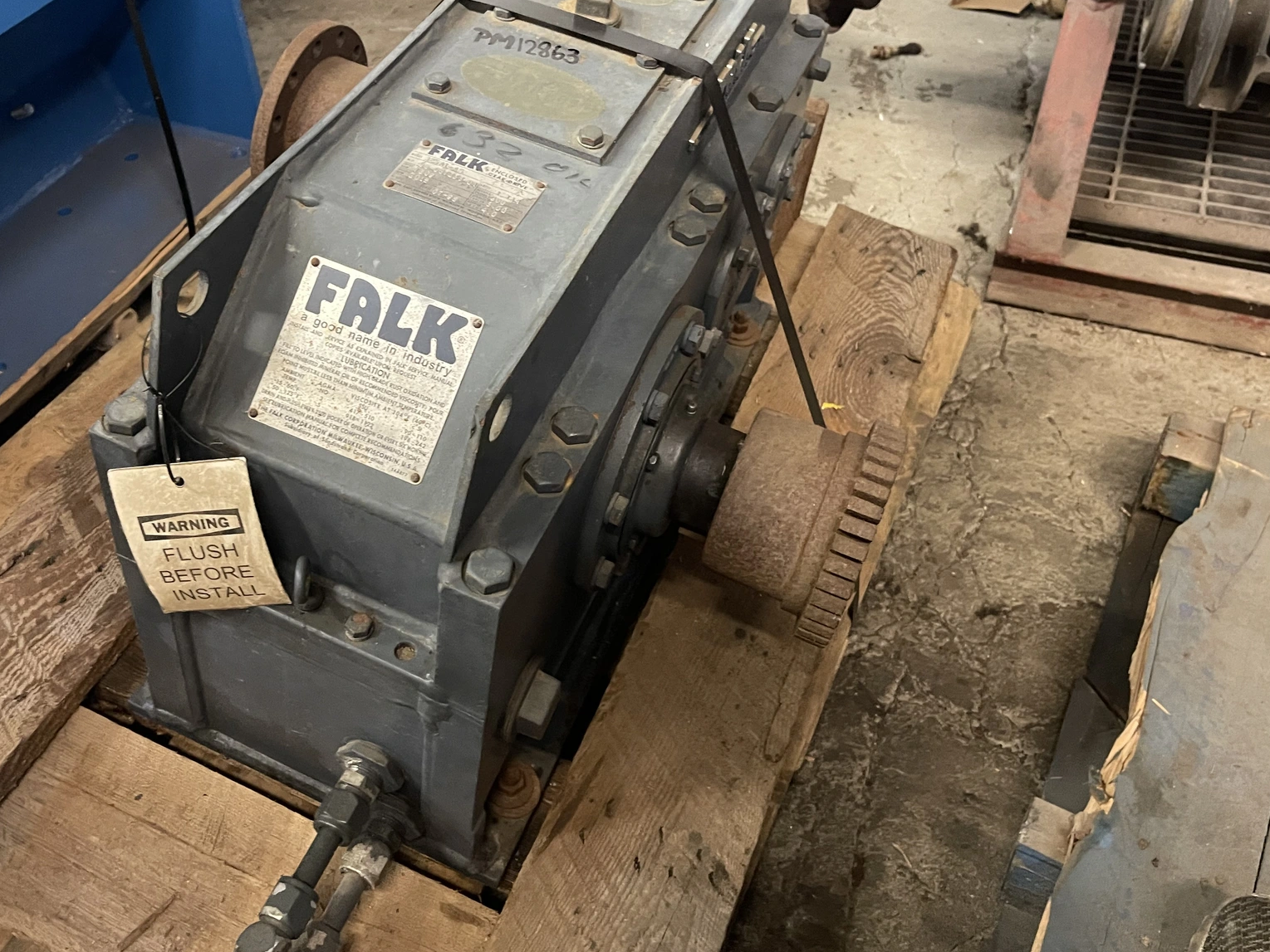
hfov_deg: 53.8
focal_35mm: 34
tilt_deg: -40.8
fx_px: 1247
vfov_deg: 41.6
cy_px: 375
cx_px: 552
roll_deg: +5.5
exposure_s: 1/30
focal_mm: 5.1
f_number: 1.6
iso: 640
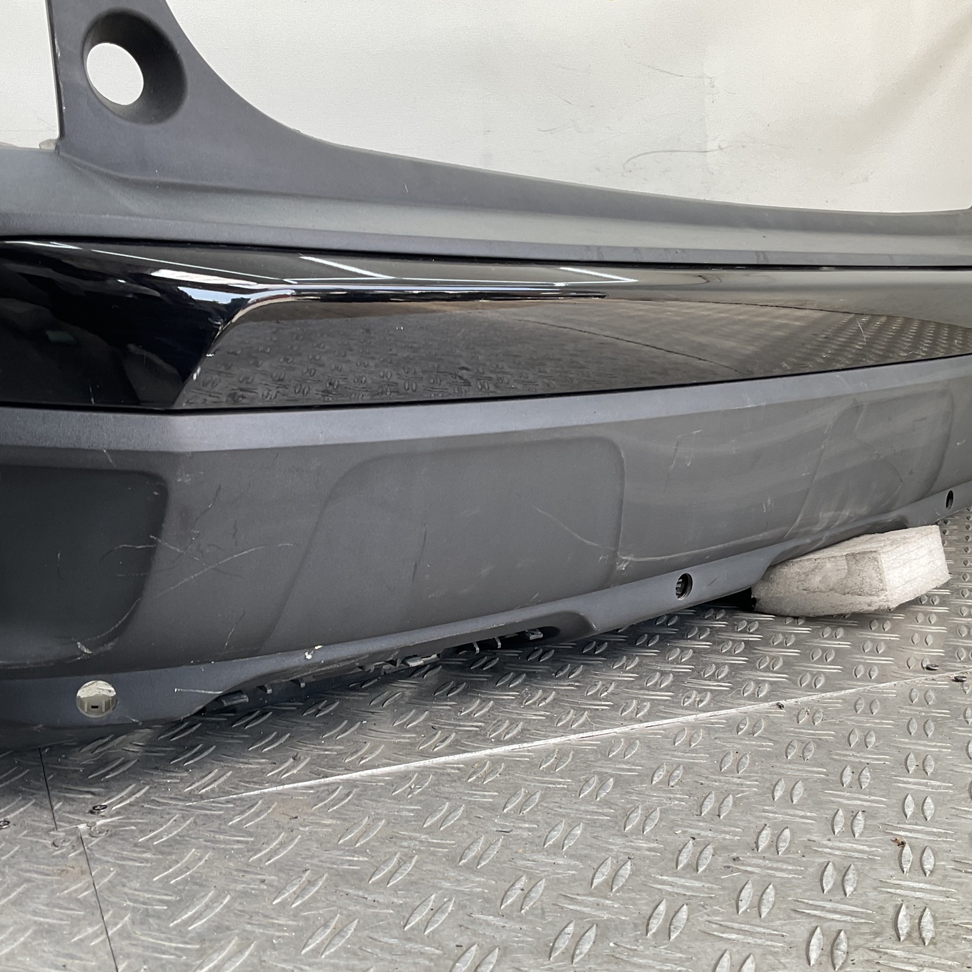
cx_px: 430
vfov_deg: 43.8
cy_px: 507
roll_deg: +0.8
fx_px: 1207
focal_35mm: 38
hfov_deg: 43.8
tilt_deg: -10.5
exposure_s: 1/100
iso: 20
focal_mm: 3
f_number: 1.8
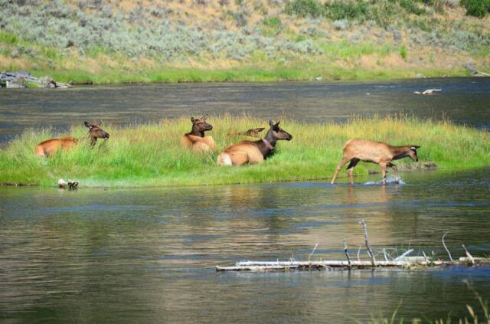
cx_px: 245
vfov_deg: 4.6
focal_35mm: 300
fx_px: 4072
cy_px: 162
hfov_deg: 6.9
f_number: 5.6
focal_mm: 200
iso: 200
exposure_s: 1/800
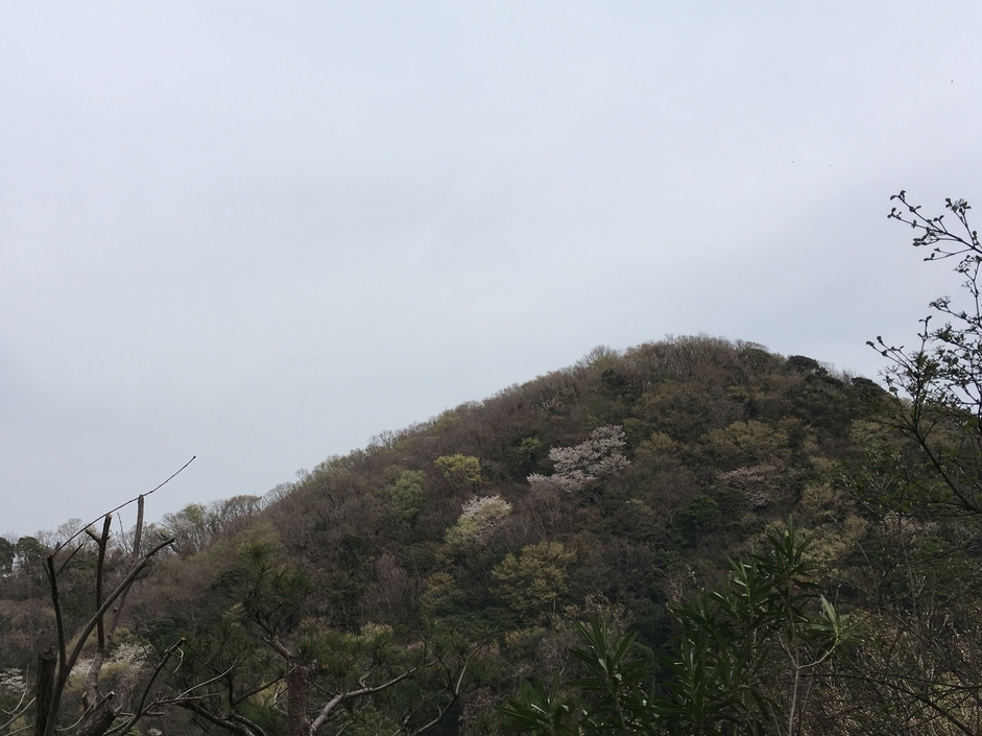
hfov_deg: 49.7
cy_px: 351
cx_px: 379
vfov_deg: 38.6
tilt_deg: +13.3
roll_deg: +2.5
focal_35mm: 37
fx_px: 1049
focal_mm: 4.15
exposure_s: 1/2198
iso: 25
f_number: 2.2
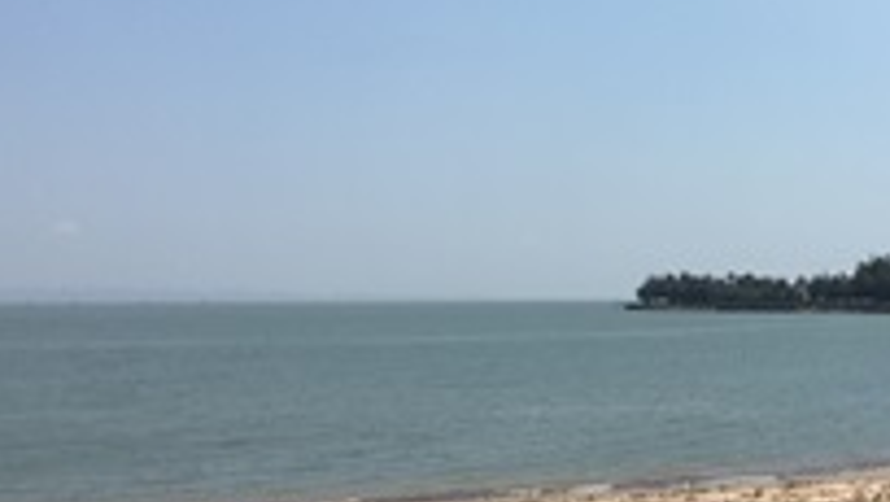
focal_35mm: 62
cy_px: 271
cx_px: 689
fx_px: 1464
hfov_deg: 33.0
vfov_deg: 19.4
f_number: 2.2
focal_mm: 4.15
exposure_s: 1/2959
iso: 25
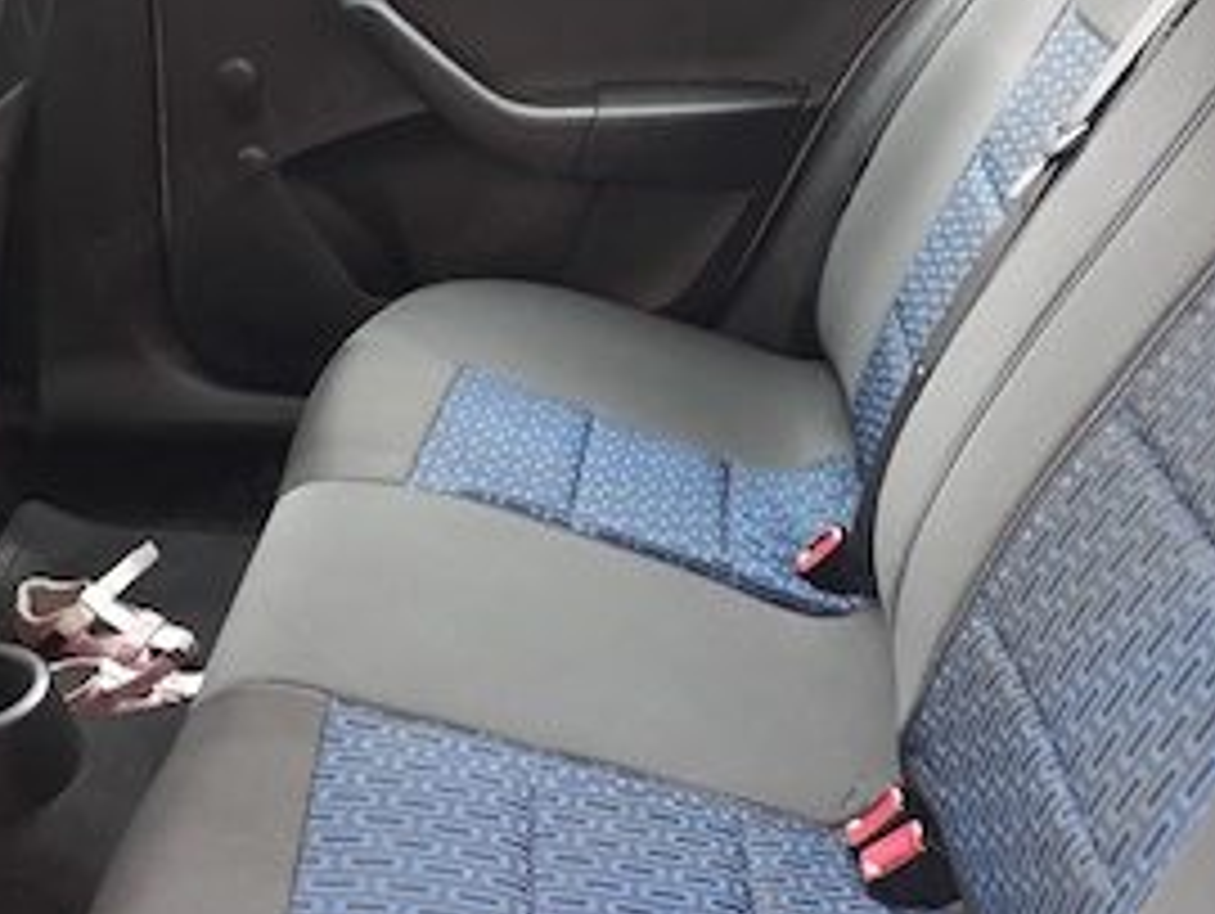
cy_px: 576
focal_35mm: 40
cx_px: 662
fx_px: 1405
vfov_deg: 35.8
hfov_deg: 46.7
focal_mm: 3.6
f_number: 1.9
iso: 200
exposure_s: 1/17
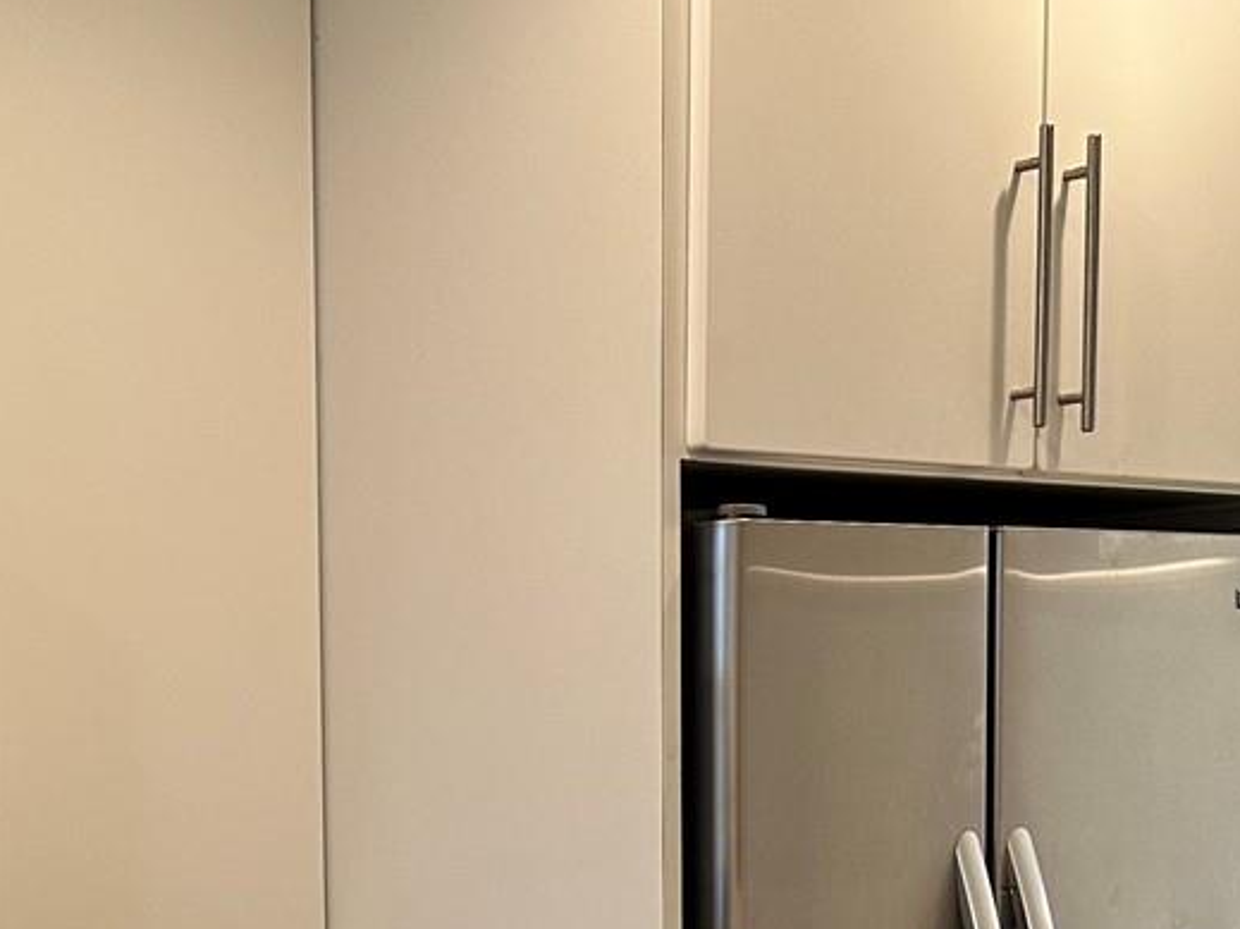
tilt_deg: -6.7
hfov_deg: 26.1
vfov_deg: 19.1
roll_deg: +1.0
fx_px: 2650
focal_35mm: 74
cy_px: 1013
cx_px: 334
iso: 160
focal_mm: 6.86
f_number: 1.78
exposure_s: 1/60
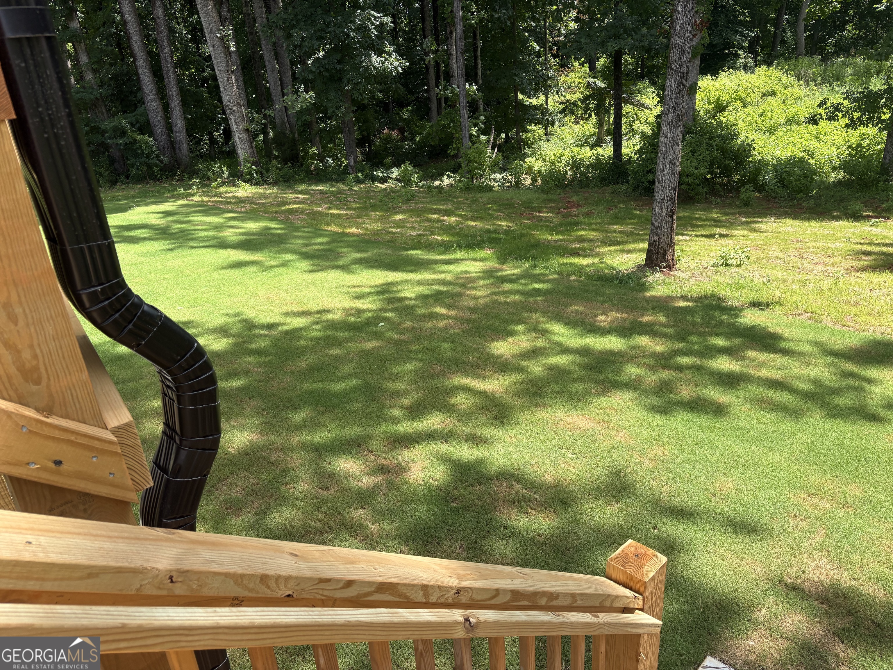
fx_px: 671
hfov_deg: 67.3
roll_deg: +4.9
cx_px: 446
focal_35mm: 26
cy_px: 335
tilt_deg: -23.0
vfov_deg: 53.1
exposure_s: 1/764
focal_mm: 5.96
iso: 50
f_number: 1.6
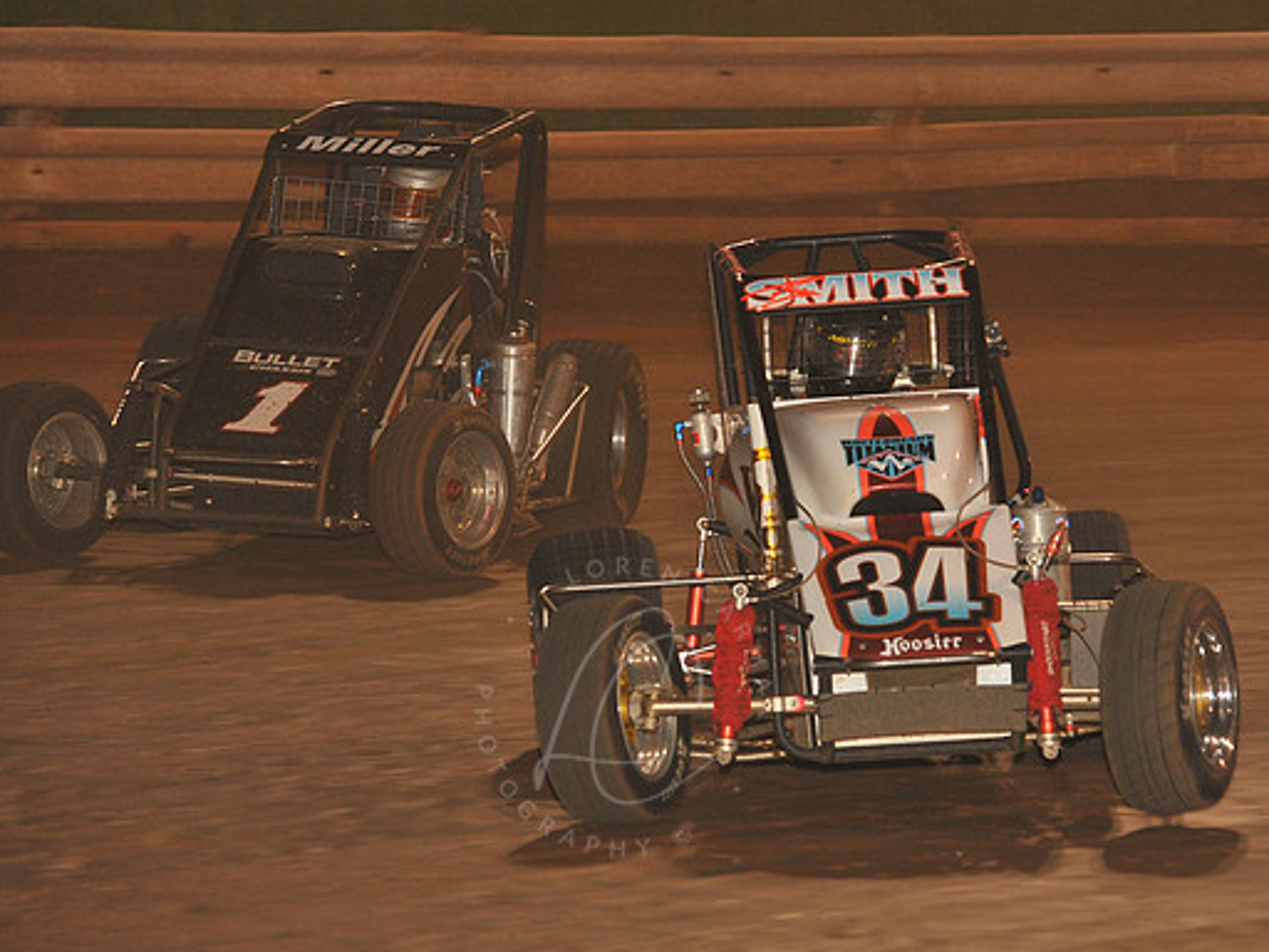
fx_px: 7992
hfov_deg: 9.1
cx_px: 622
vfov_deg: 6.8
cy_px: 477
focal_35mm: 218
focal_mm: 200
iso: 1000
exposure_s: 1/250
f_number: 6.3
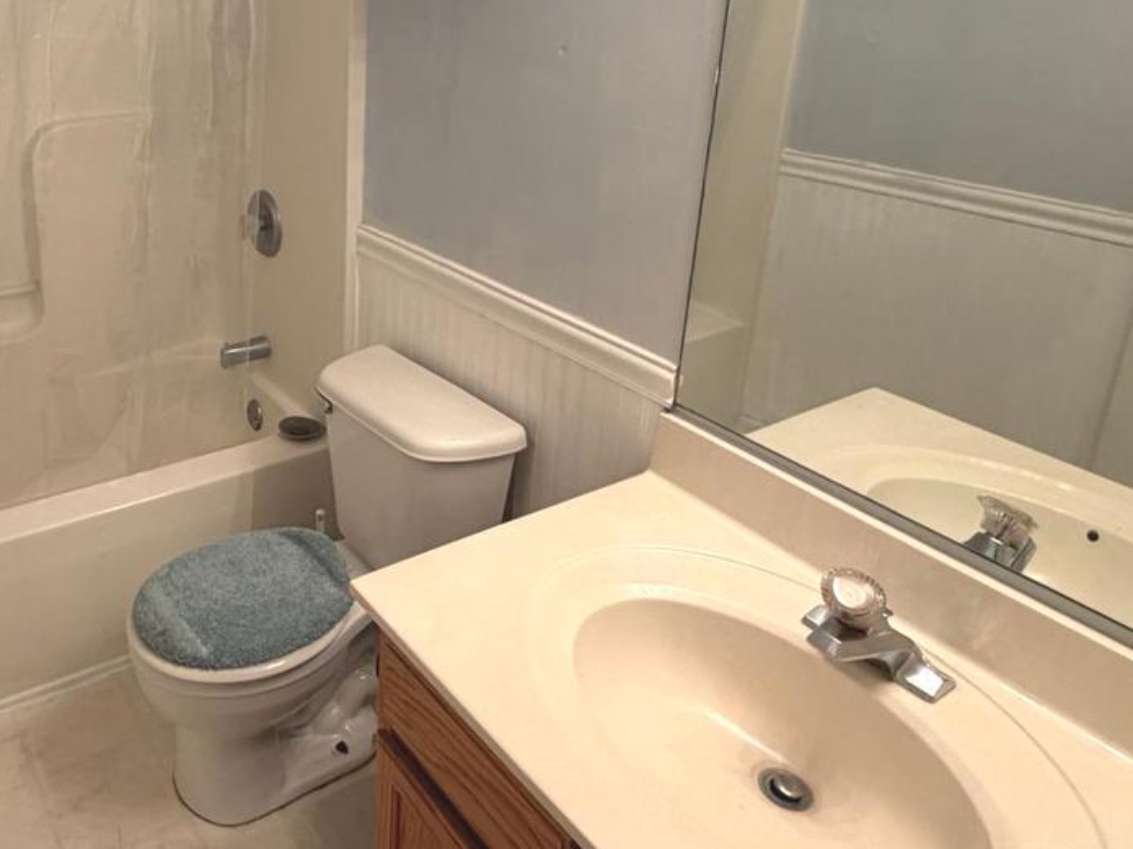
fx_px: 949
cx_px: 306
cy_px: 256
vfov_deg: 47.1
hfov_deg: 59.0
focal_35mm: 29
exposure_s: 1/60
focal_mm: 2.22
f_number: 2.2
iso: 160
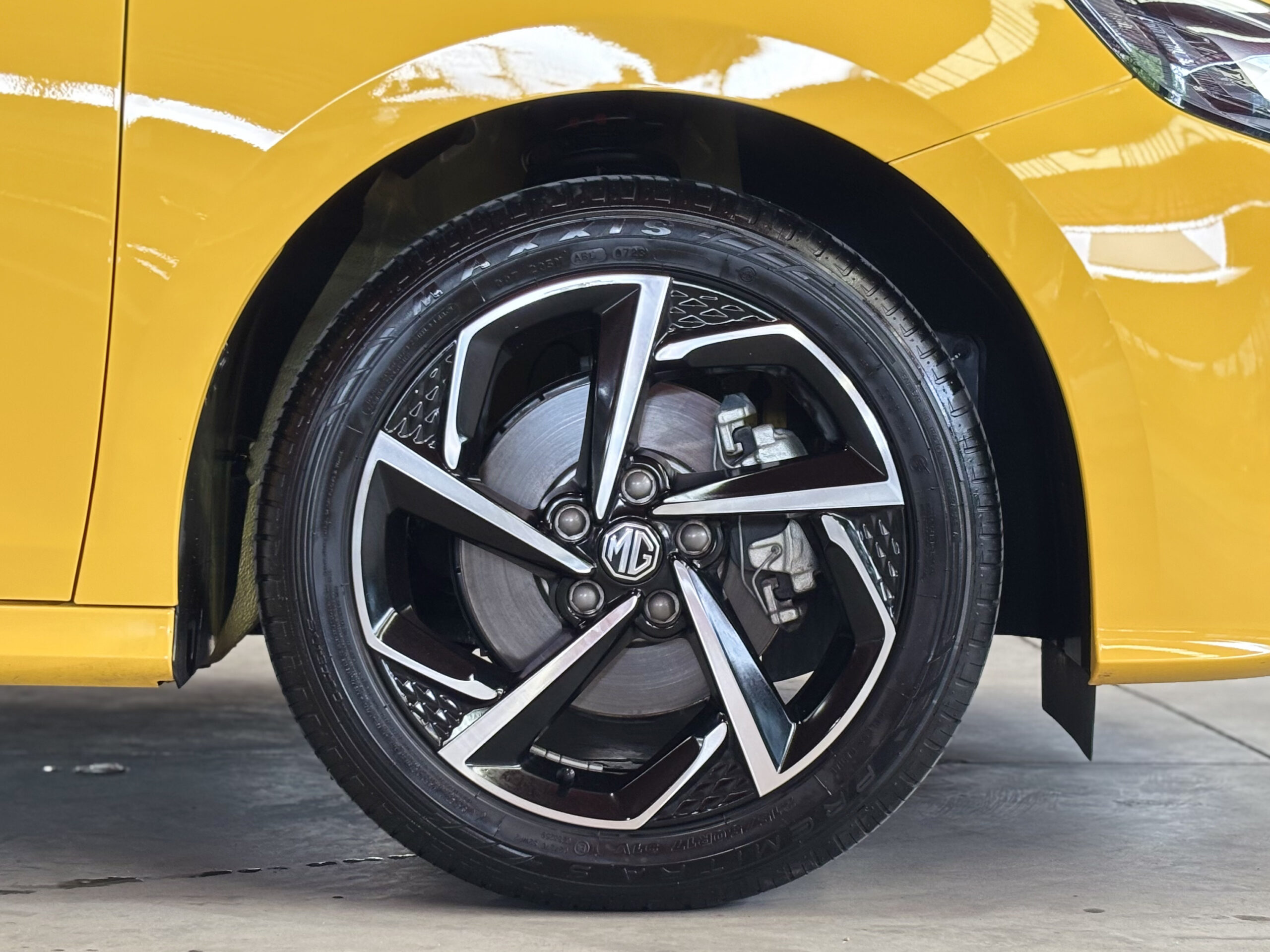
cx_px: 635
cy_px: 476
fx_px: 1908
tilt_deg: -2.5
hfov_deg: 36.8
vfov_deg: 28.0
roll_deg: -0.7
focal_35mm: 52
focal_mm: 5.96
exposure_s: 1/40
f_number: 1.6
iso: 160
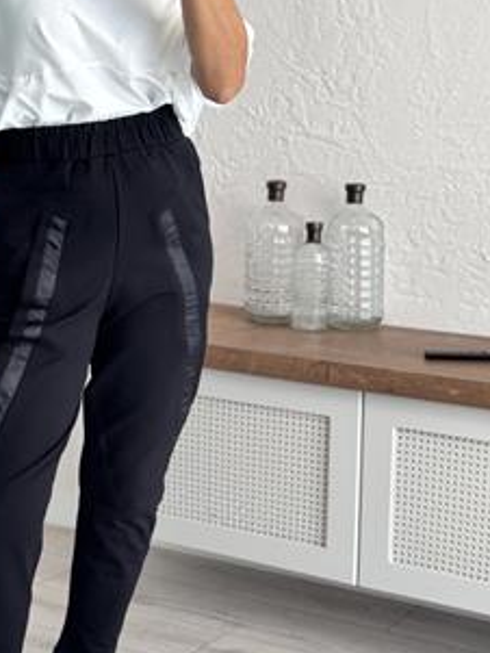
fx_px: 1565
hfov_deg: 17.6
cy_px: 356
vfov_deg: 23.5
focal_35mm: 83
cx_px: 85
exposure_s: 1/149
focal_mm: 6.76
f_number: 1.78
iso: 50
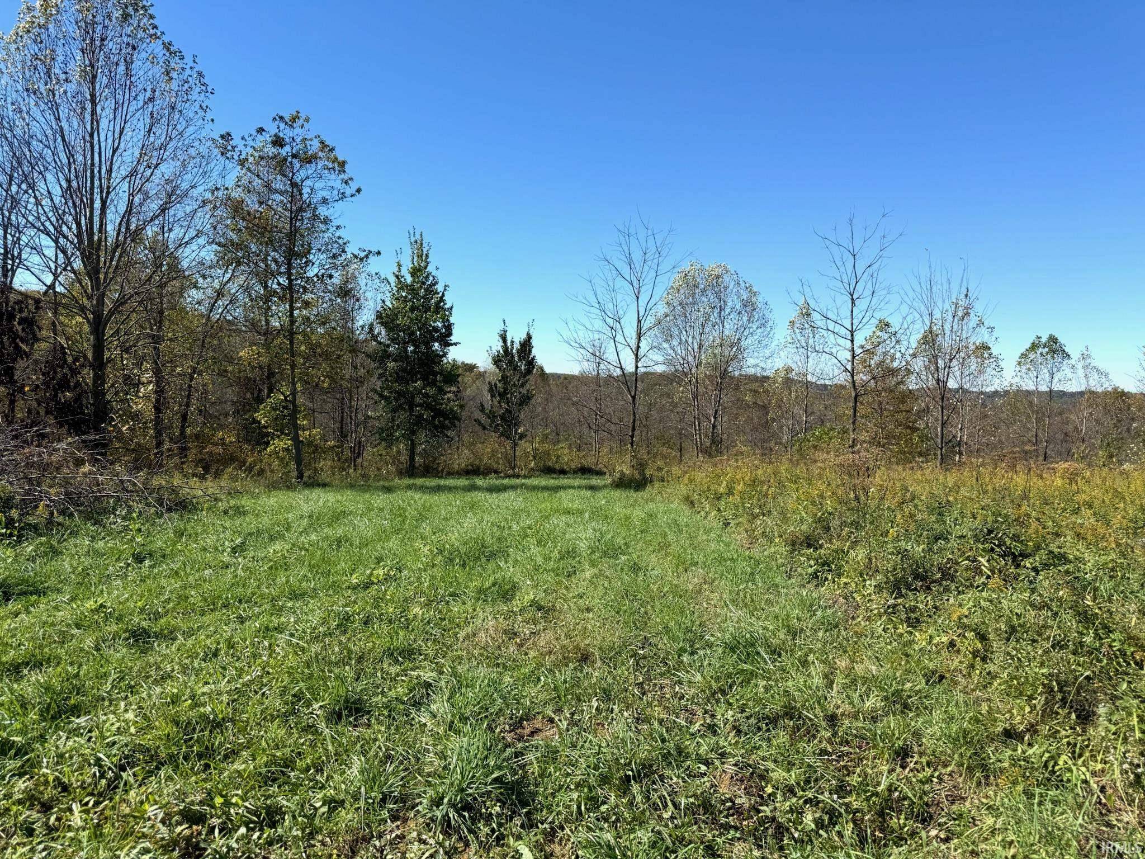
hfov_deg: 71.6
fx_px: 794
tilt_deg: -2.7
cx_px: 572
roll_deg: -1.3
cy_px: 430
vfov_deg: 56.8
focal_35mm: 24
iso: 80
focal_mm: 6.76
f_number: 1.78
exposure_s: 1/3584
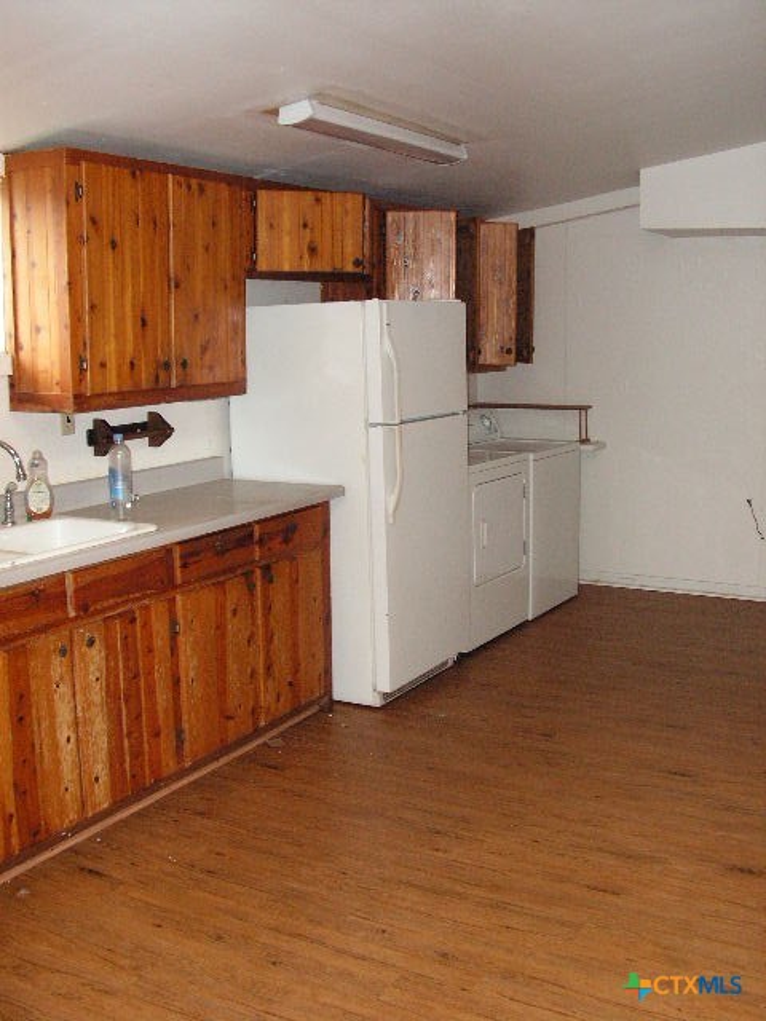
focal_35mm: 36
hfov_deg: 39.7
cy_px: 510
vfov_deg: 51.4
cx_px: 383
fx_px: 1062
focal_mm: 6
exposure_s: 1/40
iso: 160
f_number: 3.2
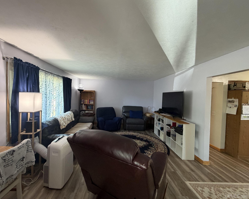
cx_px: 113
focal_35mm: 15
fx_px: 111
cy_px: 98
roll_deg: -1.4
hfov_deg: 96.5
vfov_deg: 84.0
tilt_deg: -1.6
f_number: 2.2
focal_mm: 2.22
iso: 320
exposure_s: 1/60
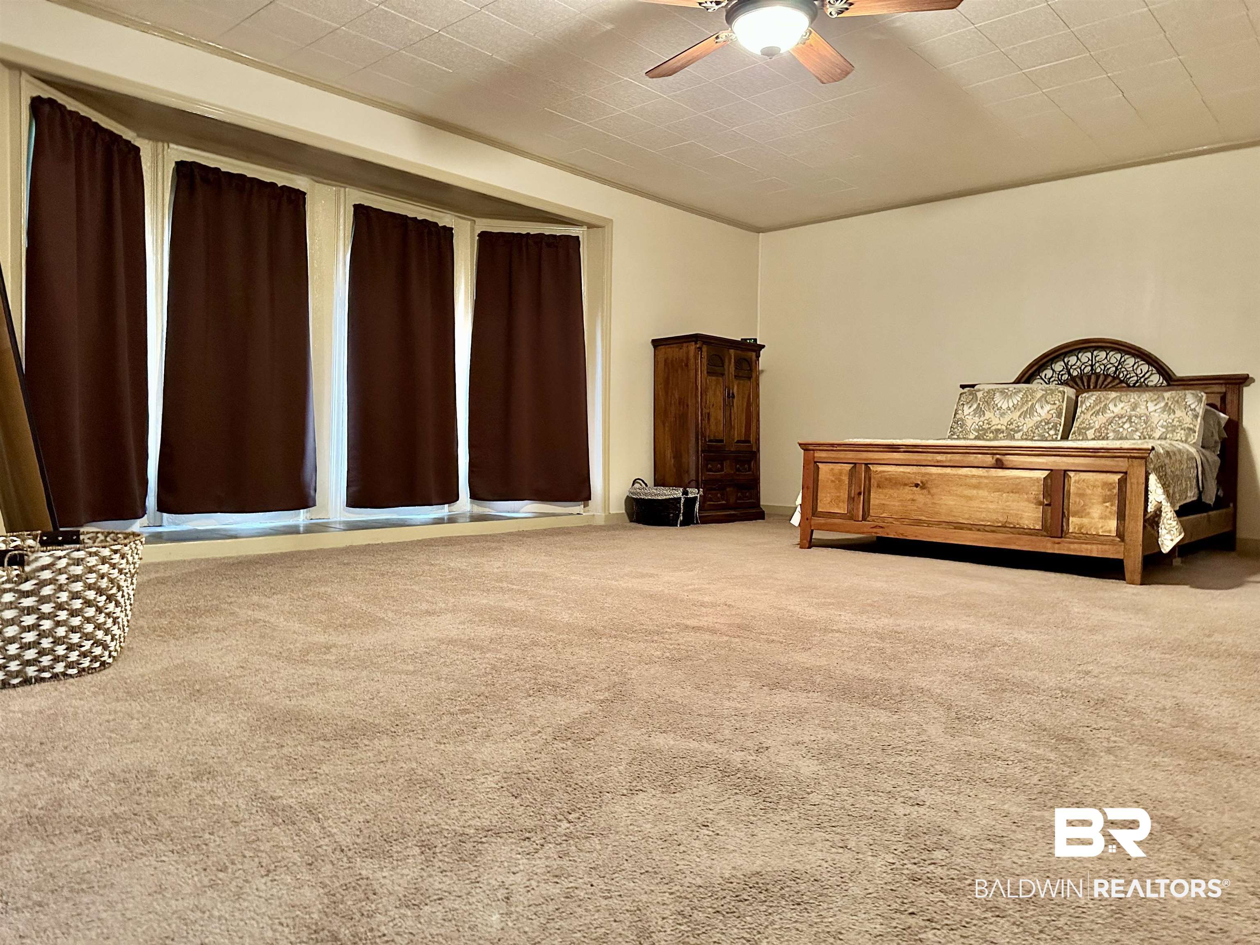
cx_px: 630
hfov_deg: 71.6
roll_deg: -0.8
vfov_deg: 56.8
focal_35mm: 24
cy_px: 472
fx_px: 874
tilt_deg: -0.9
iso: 1000
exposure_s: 1/30
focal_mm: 6.86
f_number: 1.78
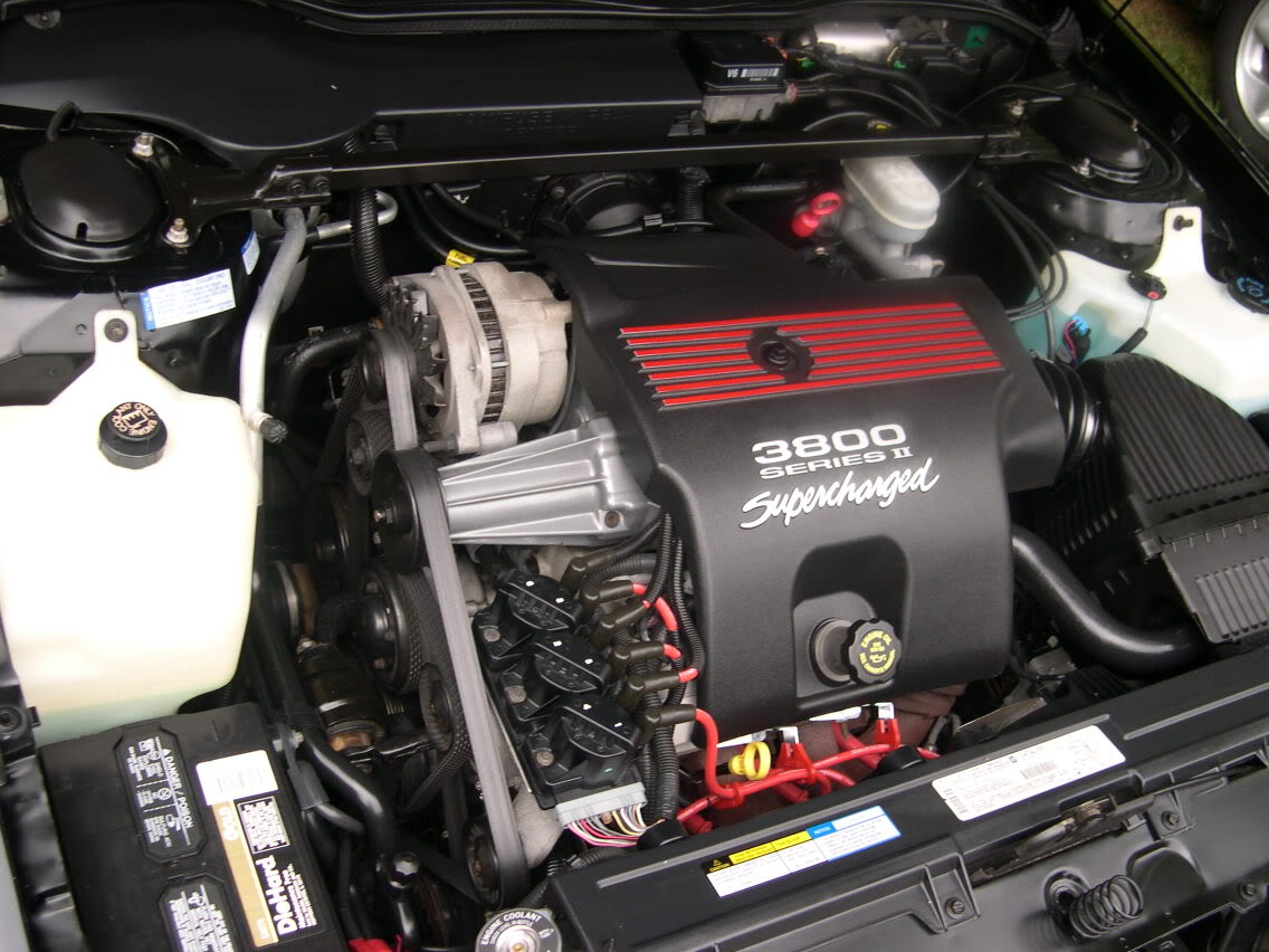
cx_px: 634
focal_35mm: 38
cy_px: 476
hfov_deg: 49.0
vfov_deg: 37.7
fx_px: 1393
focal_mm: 8
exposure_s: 1/103
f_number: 2.8
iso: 100
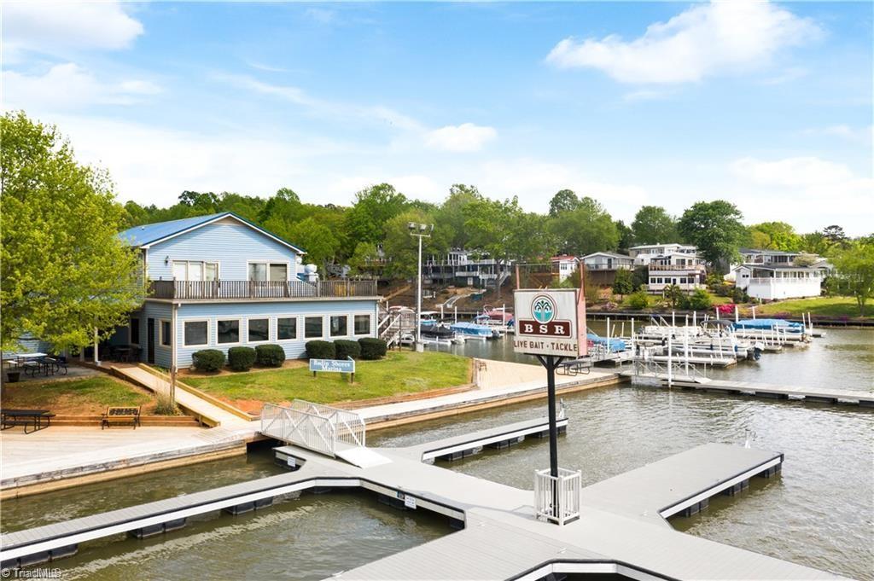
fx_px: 679
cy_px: 290
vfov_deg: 46.3
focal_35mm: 28
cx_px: 437
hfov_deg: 65.5
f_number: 6.3
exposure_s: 1/320
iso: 100
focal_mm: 10.26
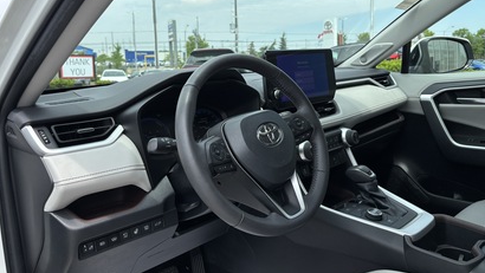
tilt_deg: -7.9
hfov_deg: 66.0
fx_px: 373
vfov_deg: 40.1
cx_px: 241
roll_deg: +0.8
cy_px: 112
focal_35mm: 29
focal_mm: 5.96
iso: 50
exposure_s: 1/1721
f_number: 1.6
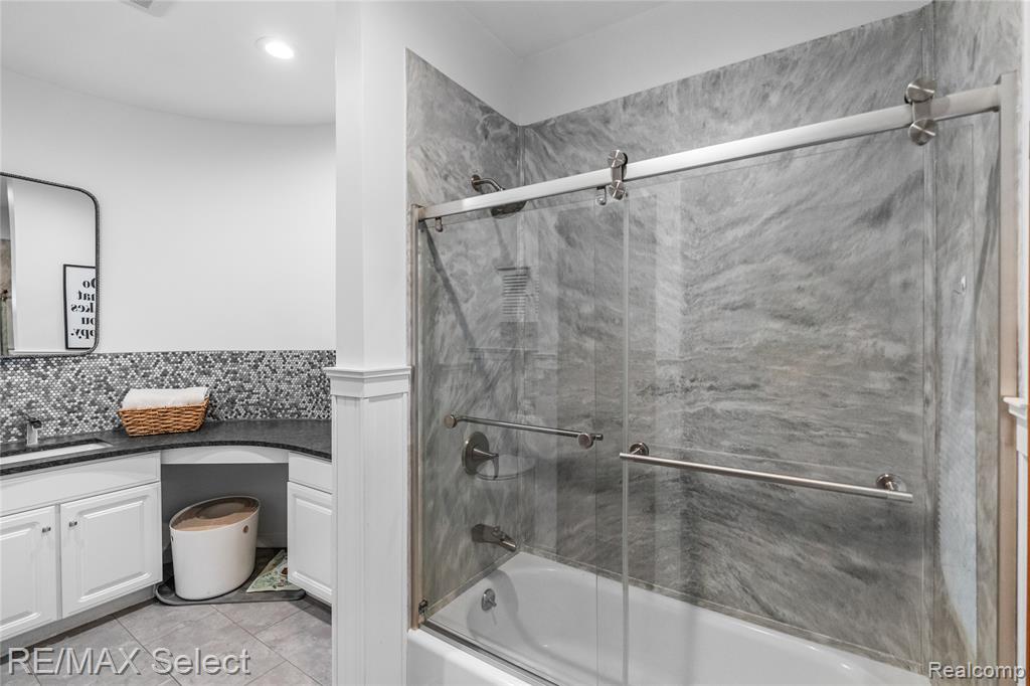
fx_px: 458
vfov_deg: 73.7
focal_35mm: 16
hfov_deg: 96.8
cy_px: 343
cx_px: 515
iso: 6400
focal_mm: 16
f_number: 4
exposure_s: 1/100
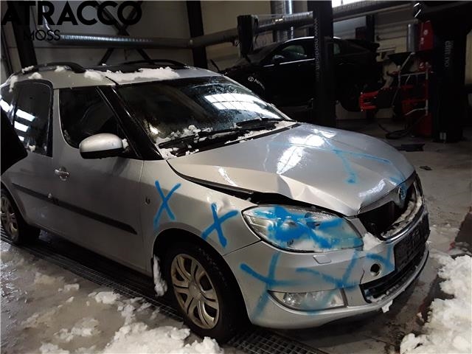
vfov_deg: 49.7
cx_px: 236
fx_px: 382
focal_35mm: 28
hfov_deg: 63.4
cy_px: 177
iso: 200
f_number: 1.9
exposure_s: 1/50
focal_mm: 2.91
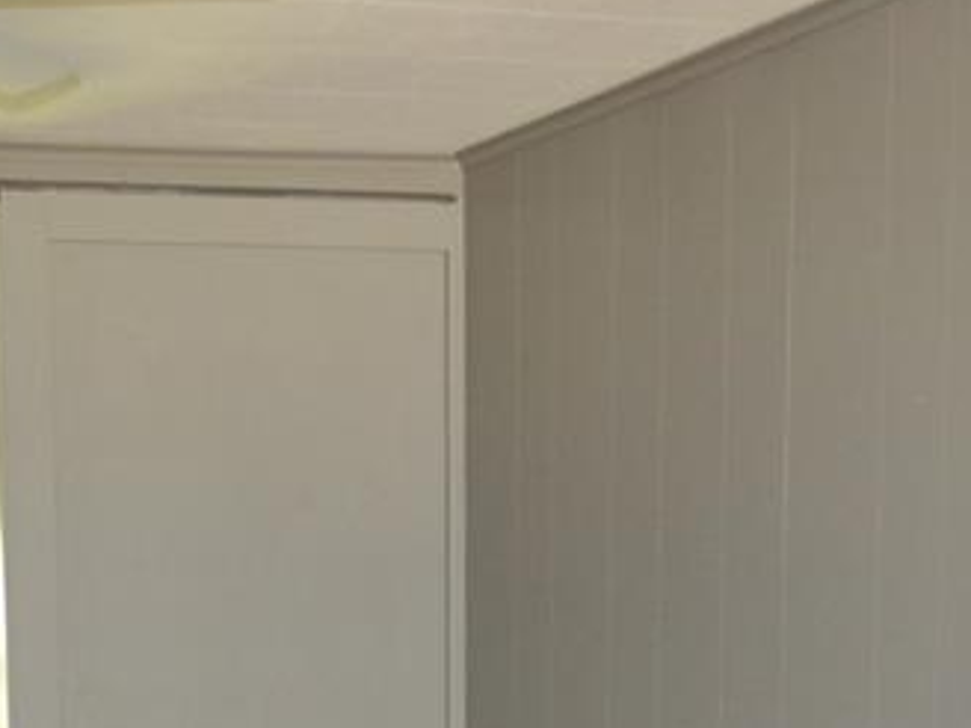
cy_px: 971
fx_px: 2272
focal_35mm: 81
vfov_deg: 17.0
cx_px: 222
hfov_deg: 23.8
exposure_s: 1/60
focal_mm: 18
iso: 1100
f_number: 3.5
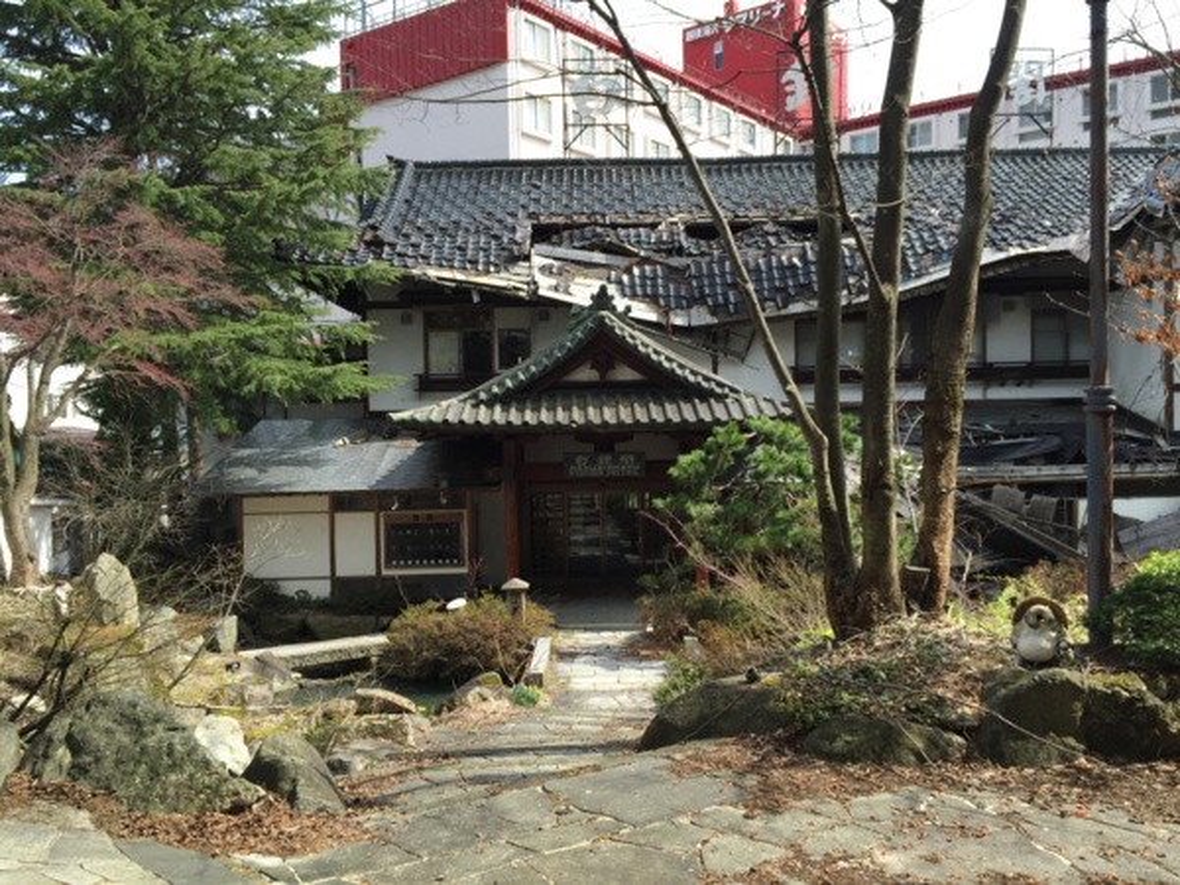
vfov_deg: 48.2
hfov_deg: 61.7
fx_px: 989
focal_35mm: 29
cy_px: 442
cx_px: 590
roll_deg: +1.1
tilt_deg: -2.1
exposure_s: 1/549
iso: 32
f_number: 2.2
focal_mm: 4.15
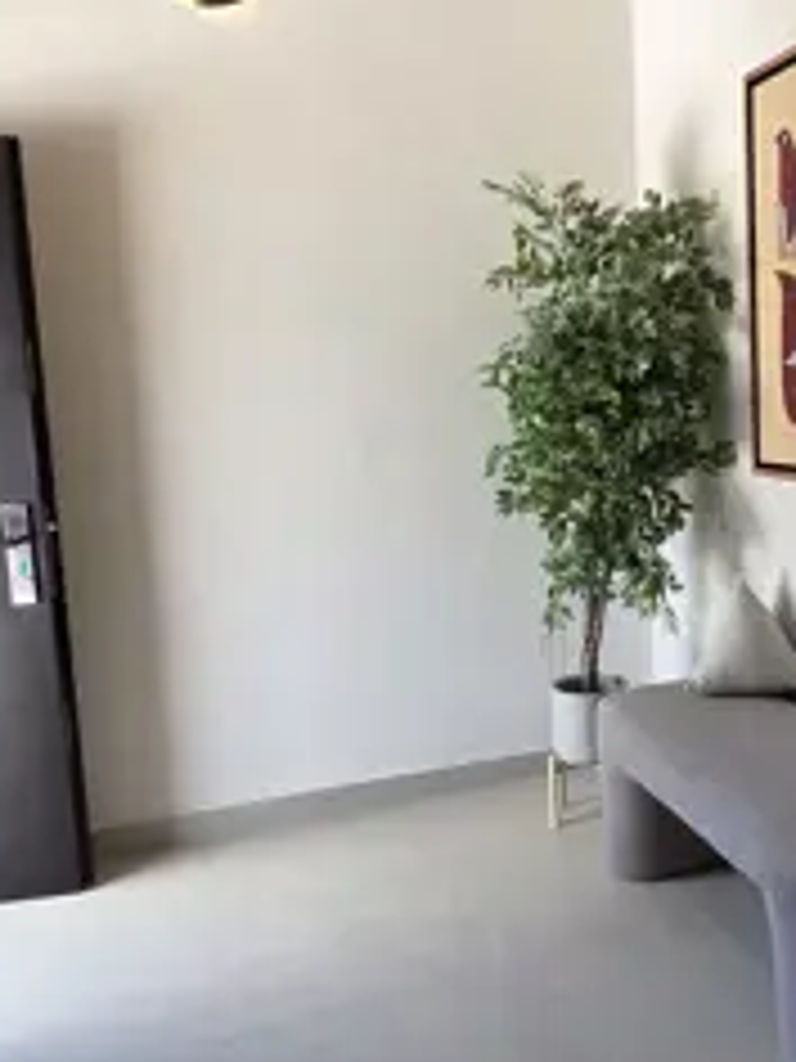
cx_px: 733
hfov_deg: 39.5
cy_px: 531
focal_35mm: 33
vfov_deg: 55.4
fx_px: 1012
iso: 50
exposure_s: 1/120
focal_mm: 2.2
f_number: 1.9
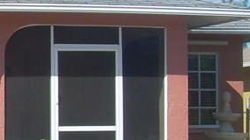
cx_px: -92
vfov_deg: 8.1
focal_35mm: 150
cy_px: 101
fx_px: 994
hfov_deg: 13.7
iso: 50
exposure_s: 1/420
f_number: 4.6
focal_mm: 6.3
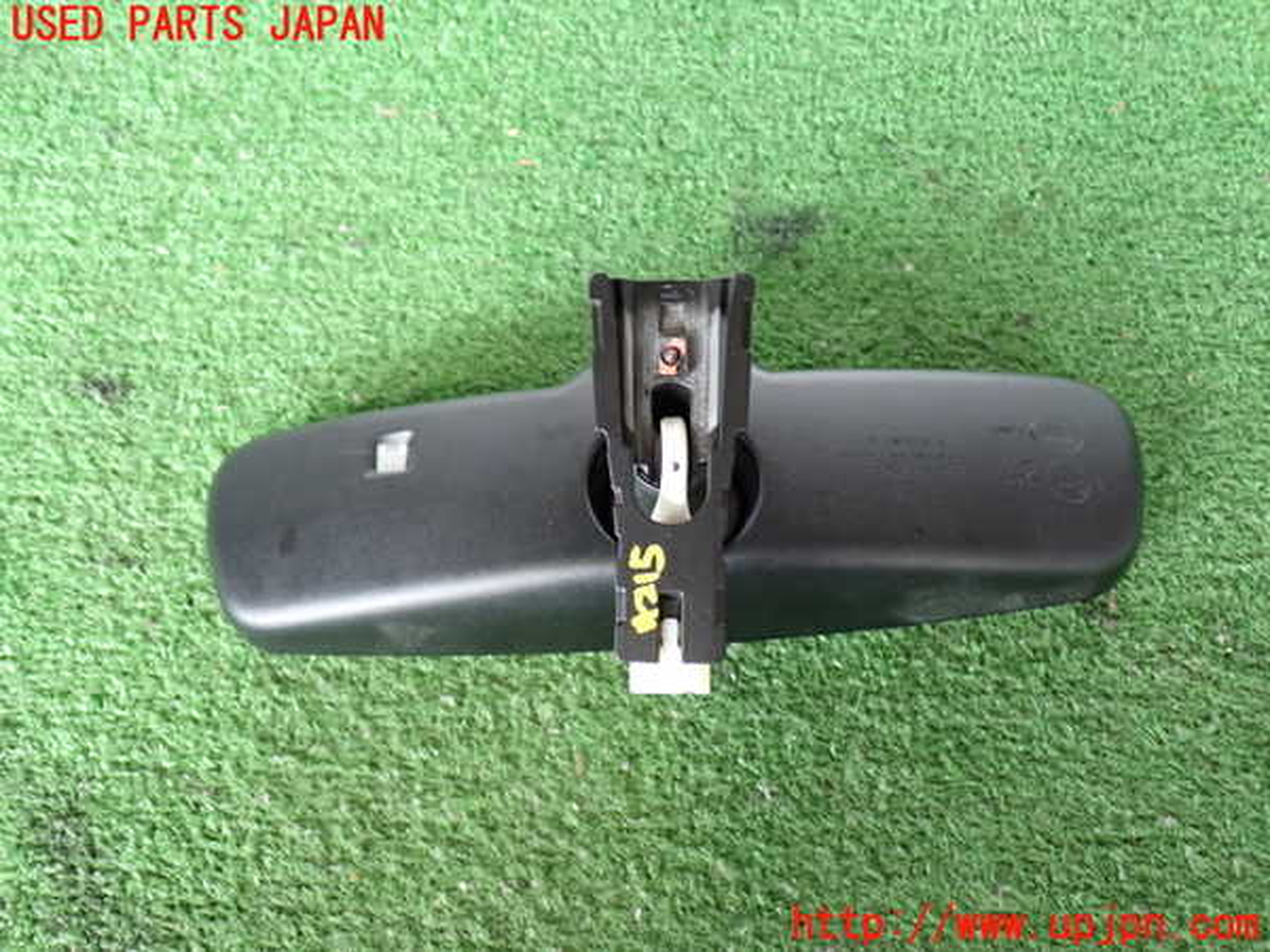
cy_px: 476
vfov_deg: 44.2
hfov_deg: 56.8
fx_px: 1174
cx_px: 635
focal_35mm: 32
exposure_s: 1/30
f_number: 2.4
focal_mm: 5.79
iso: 320
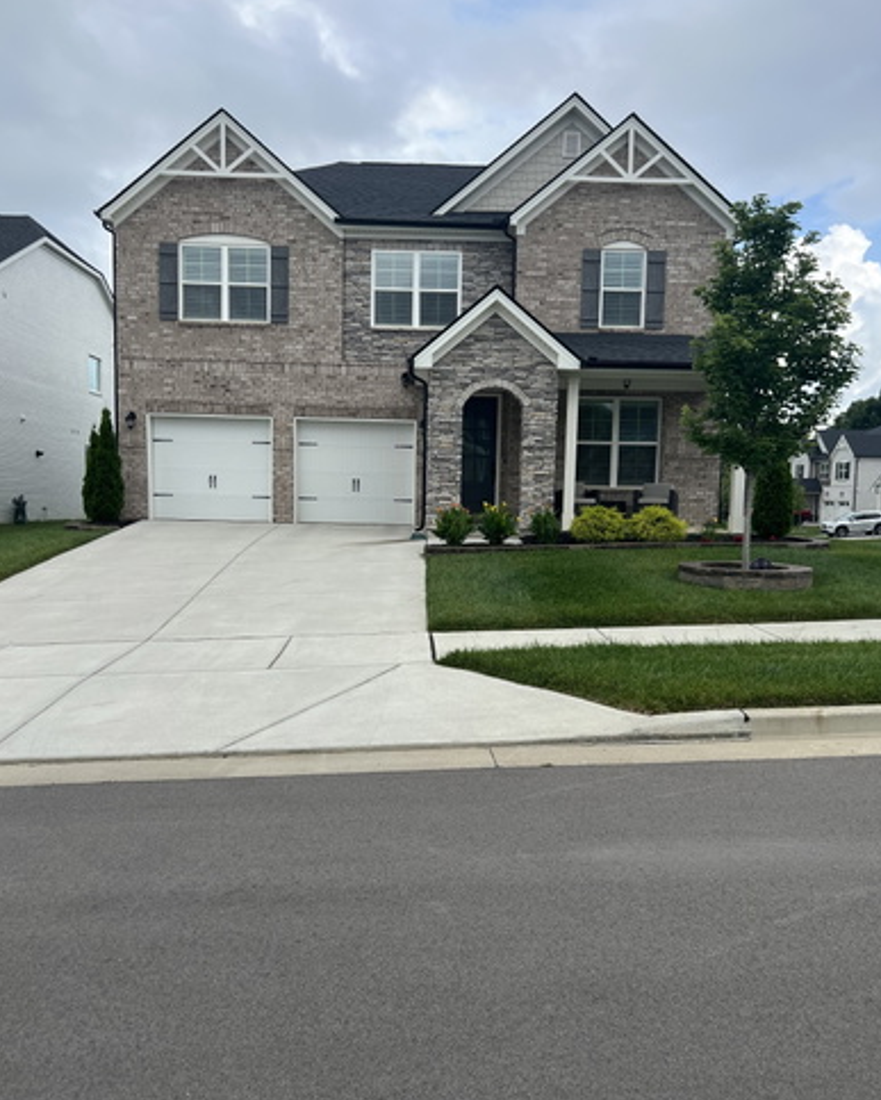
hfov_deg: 51.6
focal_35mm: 28
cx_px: 446
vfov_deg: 62.2
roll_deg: -1.3
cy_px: 564
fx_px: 912
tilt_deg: -4.7
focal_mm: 5.7
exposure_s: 1/2045
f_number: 1.5
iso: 50
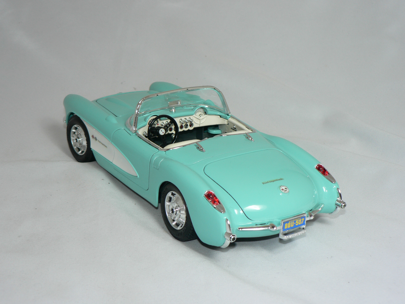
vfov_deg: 24.8
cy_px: 152
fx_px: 690
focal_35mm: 59
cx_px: 202
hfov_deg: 32.7
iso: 80
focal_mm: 9.9
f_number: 3.2
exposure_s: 1/60
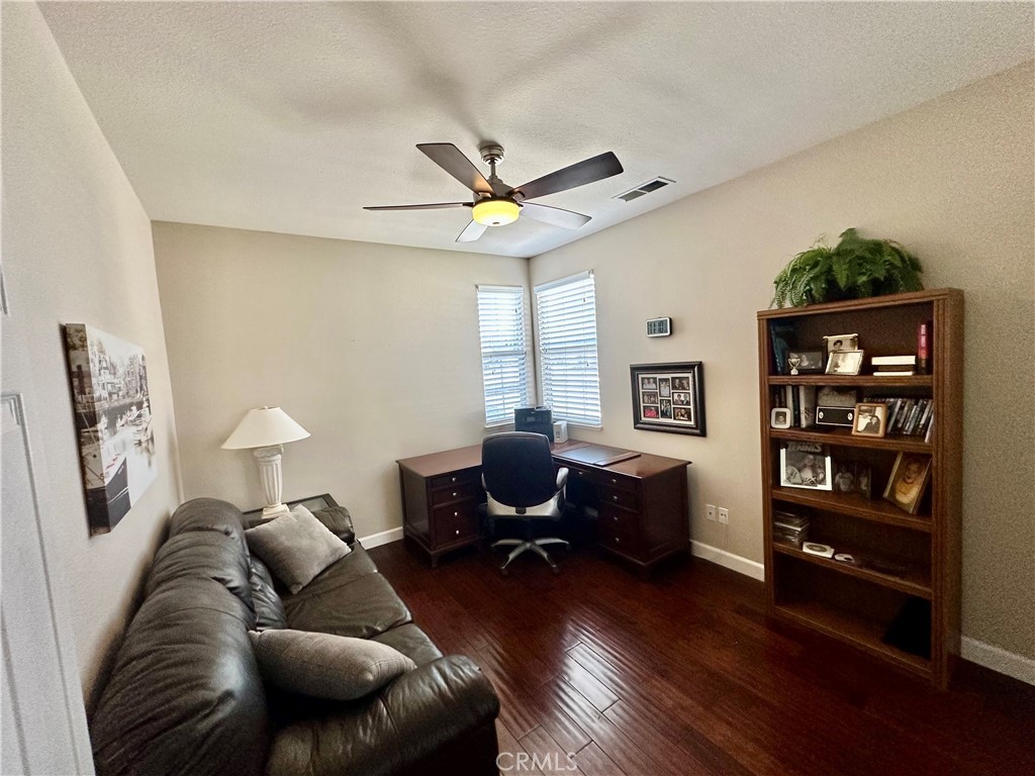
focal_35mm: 14
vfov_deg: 85.7
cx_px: 518
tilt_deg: -3.8
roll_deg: +2.4
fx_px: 419
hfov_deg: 102.1
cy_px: 388
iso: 250
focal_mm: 2.22
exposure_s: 1/120
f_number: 2.2
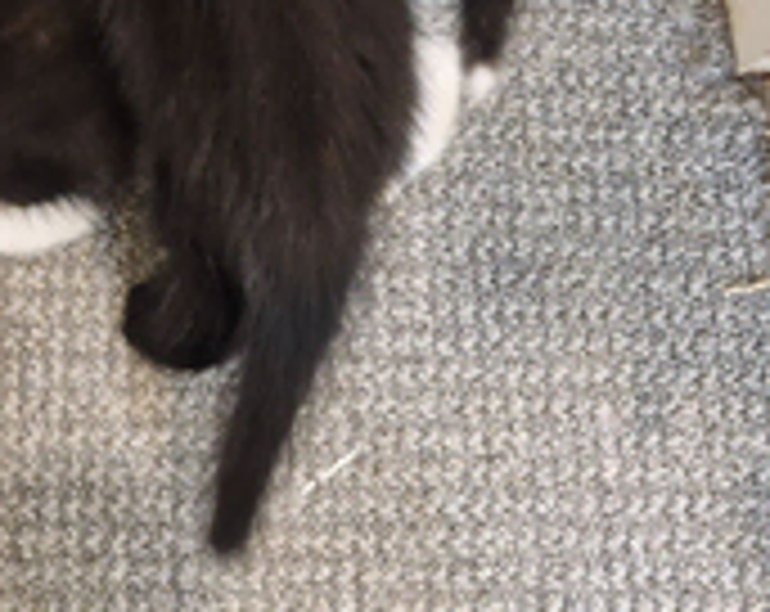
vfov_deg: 23.0
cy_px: -74
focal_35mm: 62
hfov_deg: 29.8
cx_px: 142
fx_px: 1410
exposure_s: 1/50
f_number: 1.8
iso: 640
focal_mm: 5.54
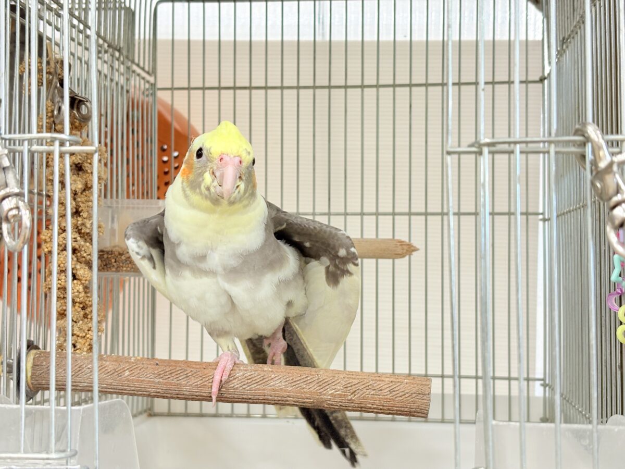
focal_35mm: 52
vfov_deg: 28.0
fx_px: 939
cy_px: 234
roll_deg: -0.8
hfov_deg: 36.8
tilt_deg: +3.7
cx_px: 312
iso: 80
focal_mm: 5.96
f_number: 1.6
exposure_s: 1/50
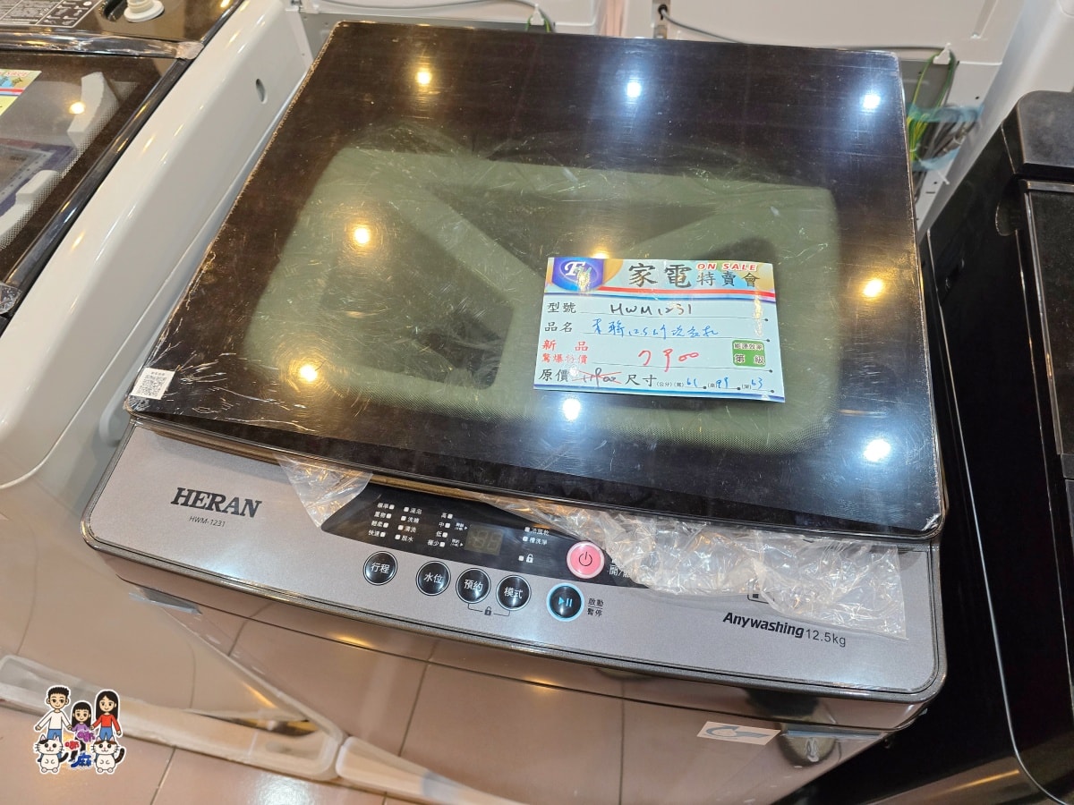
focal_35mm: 23
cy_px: 402
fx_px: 714
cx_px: 537
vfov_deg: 58.9
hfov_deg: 73.9
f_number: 1.7
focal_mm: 6.3
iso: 640
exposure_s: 1/120
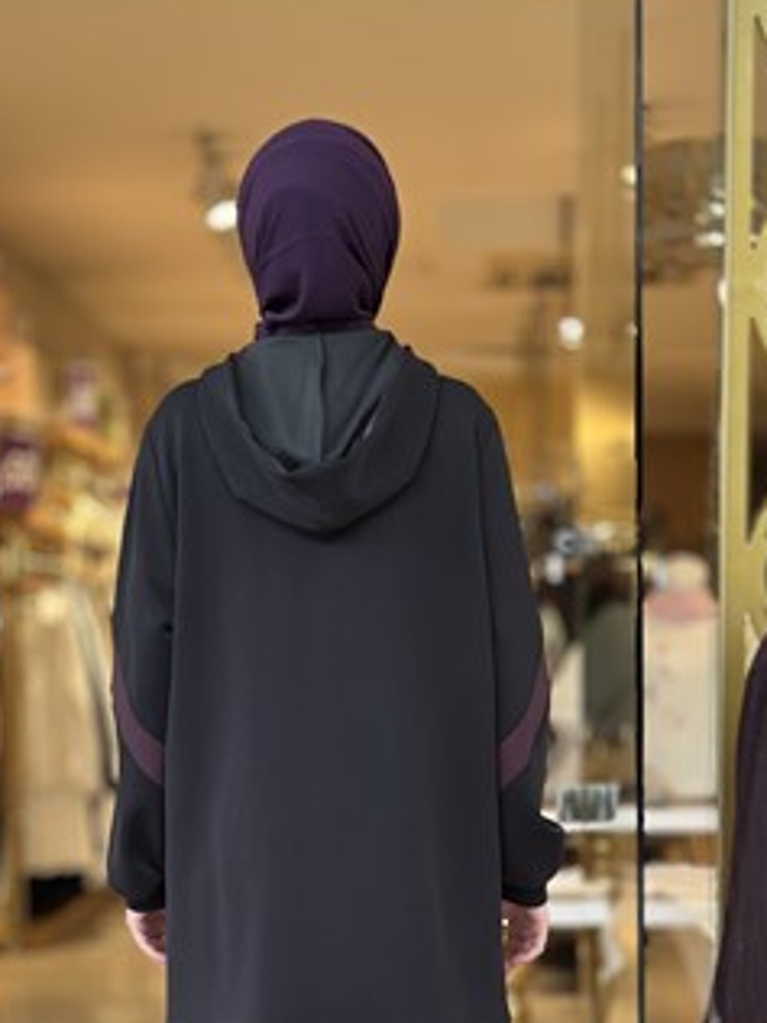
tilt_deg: -4.2
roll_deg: +0.2
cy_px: 822
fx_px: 2334
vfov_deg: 24.3
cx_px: 330
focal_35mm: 79
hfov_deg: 18.7
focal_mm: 6.86
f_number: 1.78
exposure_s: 1/99
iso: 125
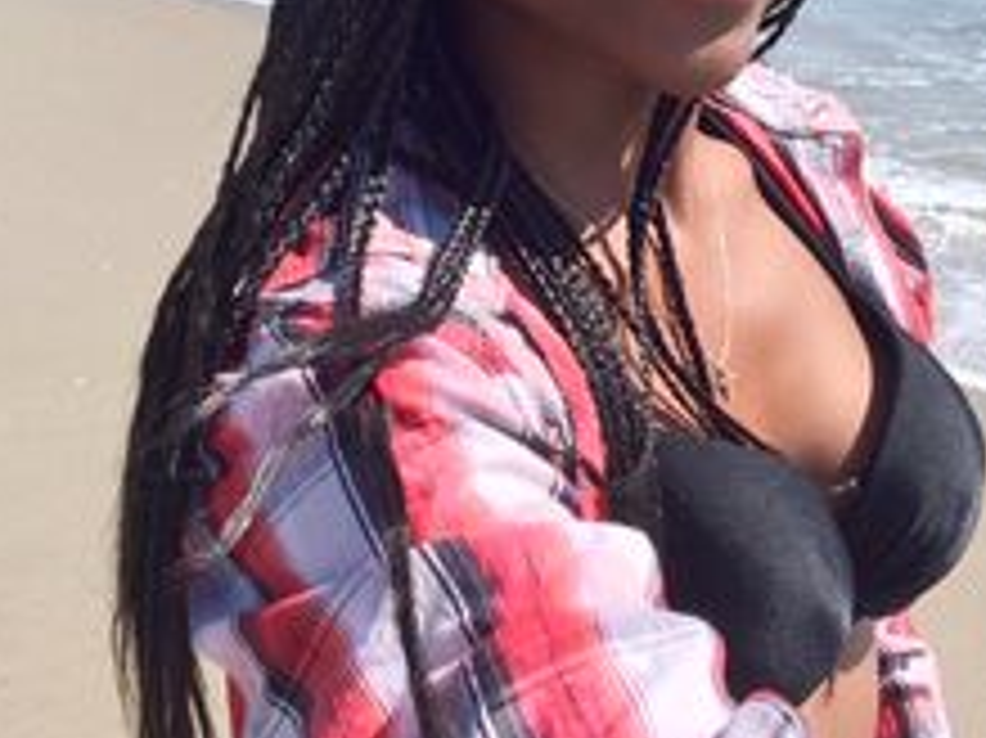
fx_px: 1452
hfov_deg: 37.5
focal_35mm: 51
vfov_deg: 28.5
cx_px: 495
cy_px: 302
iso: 50
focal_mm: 2.15
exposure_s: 1/916
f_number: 2.4
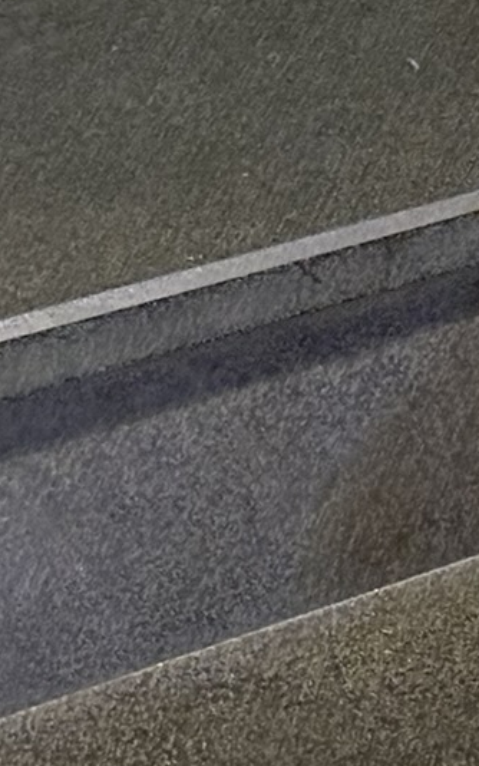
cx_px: 1028
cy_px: 463
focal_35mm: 195
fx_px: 4071
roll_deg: -2.8
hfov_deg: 6.5
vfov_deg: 10.7
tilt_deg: -24.5
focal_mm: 6.76
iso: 500
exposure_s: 1/33
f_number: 1.78
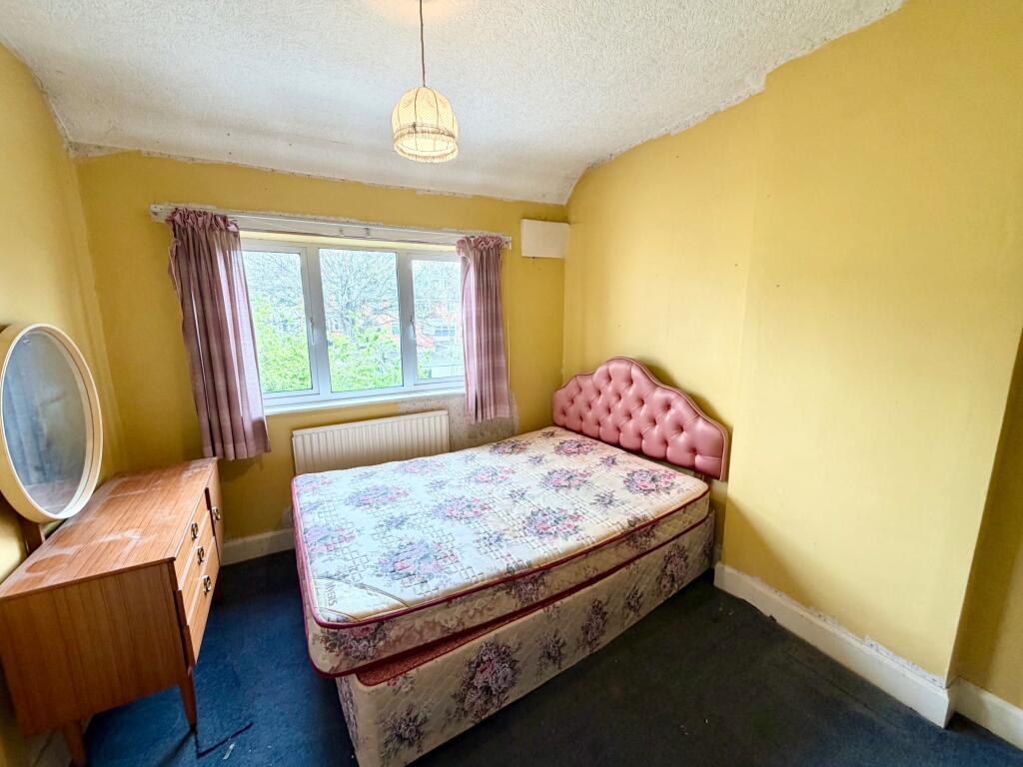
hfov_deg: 102.1
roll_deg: +0.8
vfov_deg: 85.7
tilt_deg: -10.2
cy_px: 384
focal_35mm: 14
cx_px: 512
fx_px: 414
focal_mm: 2.22
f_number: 2.2
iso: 125
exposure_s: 1/100
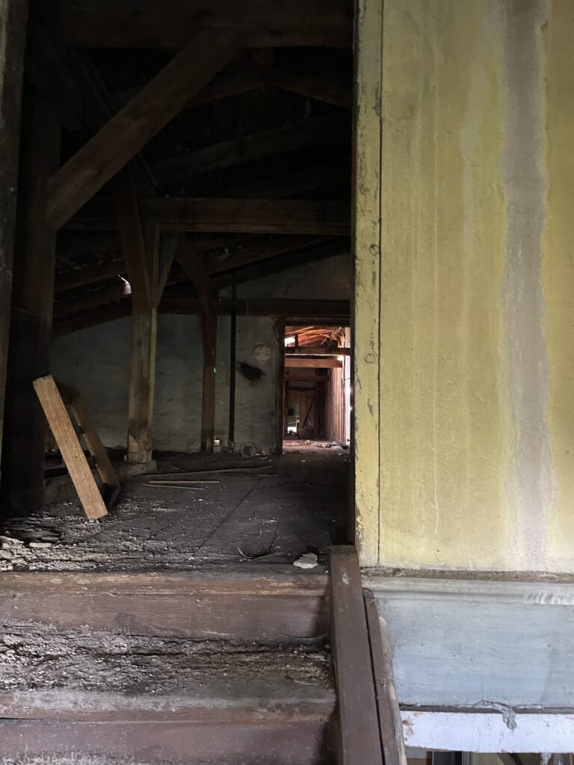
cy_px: 382
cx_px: 287
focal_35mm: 26
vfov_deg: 67.3
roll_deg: -1.7
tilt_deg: +6.0
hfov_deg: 53.1
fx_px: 575
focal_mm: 5.1
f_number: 1.6
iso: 640
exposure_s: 1/30
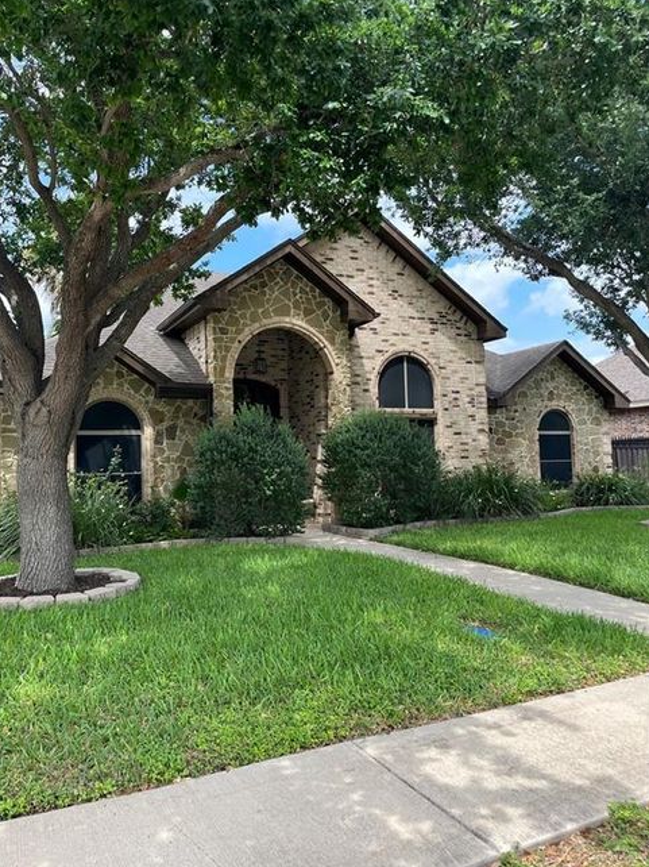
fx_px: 675
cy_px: 421
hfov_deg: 51.3
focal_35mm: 27
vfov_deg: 65.3
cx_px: 314
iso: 50
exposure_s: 1/928
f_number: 1.6
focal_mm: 5.1
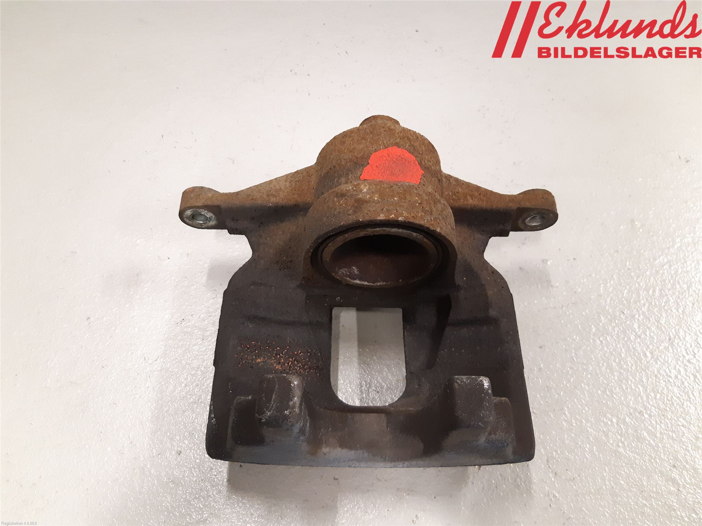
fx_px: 527
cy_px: 263
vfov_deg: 53.1
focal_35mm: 26
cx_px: 351
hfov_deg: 67.3
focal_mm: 3.93
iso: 320
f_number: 1.7
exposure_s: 1/50
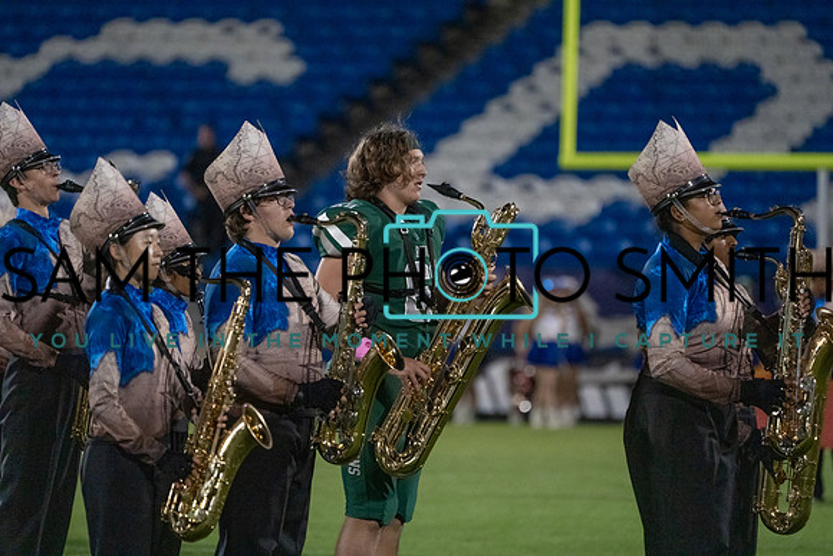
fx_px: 8355
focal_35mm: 361
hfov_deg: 5.7
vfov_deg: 3.8
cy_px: 278
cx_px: 416
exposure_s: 1/1250
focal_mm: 361
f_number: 5.6
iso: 10000
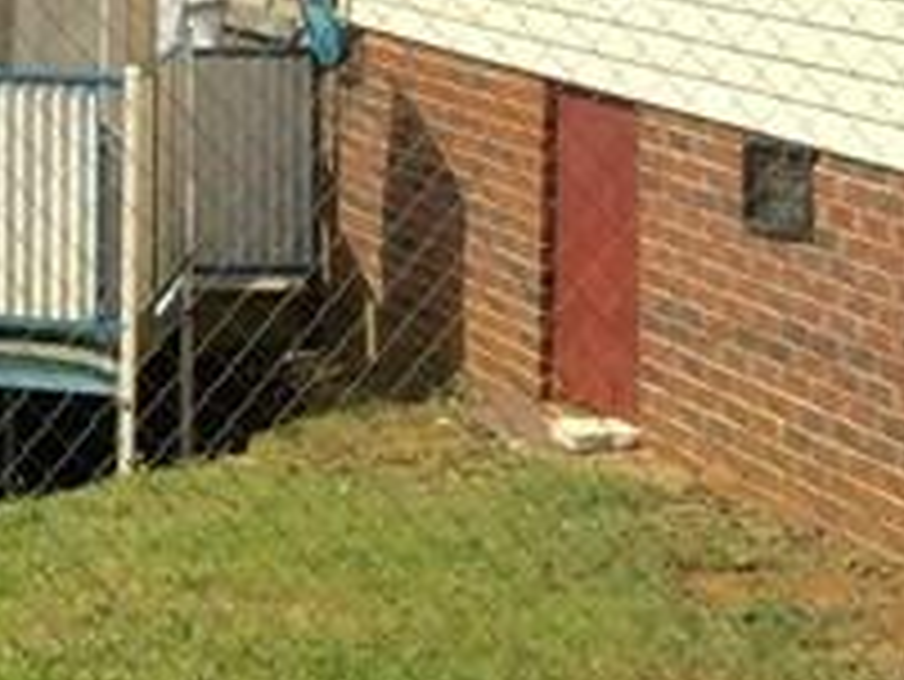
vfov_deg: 9.2
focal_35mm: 158
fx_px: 4129
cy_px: -225
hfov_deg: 11.8
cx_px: -589
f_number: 2.4
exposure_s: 1/1359
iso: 25
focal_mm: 3.3
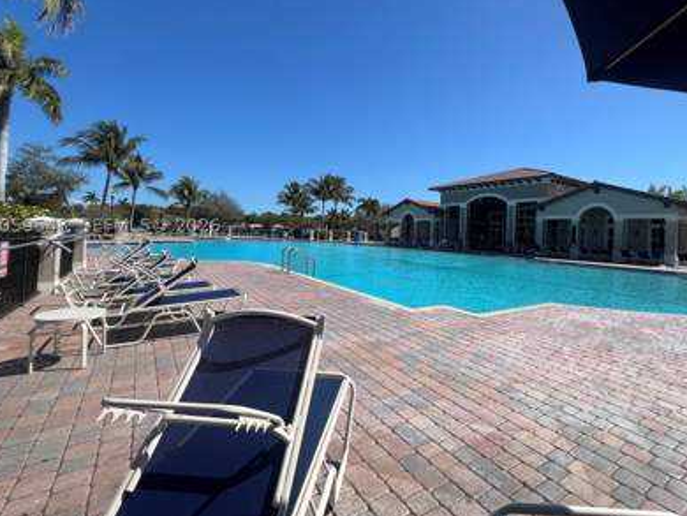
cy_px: 225
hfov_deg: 94.1
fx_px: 318
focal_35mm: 16
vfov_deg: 77.8
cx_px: 382
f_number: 1.8
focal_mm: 1.57
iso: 32
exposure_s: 1/2481
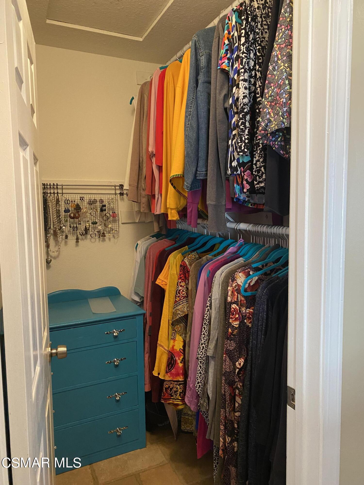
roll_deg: +1.3
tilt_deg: -4.3
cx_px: 182
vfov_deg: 67.3
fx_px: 365
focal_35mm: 26
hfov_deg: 53.1
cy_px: 242
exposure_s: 1/60
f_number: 1.8
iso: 320
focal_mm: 4.25
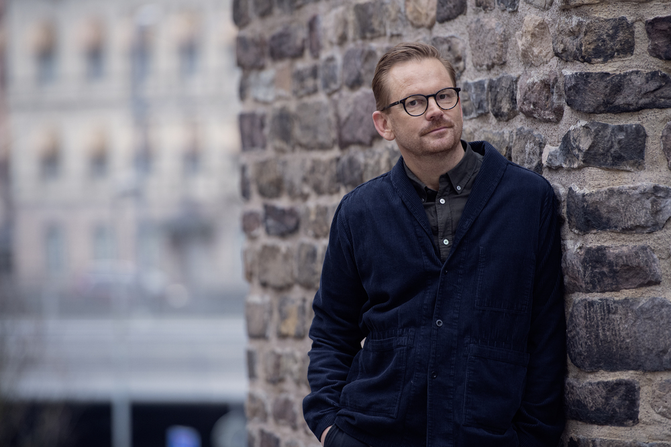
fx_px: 3728
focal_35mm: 200
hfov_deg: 10.3
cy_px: 224
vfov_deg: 6.9
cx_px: 336
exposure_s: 1/200
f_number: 4
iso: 640
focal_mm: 200
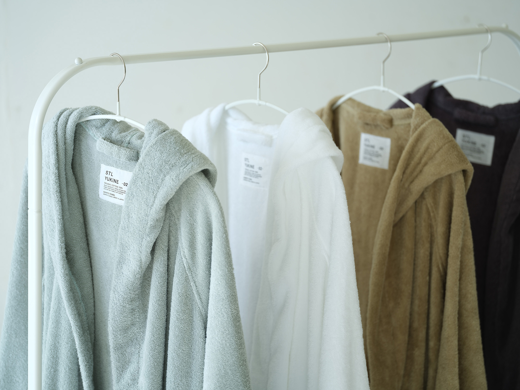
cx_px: 260
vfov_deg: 15.6
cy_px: 195
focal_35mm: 95
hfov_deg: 20.7
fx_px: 1427
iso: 125
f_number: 4
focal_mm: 120
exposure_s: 1/100
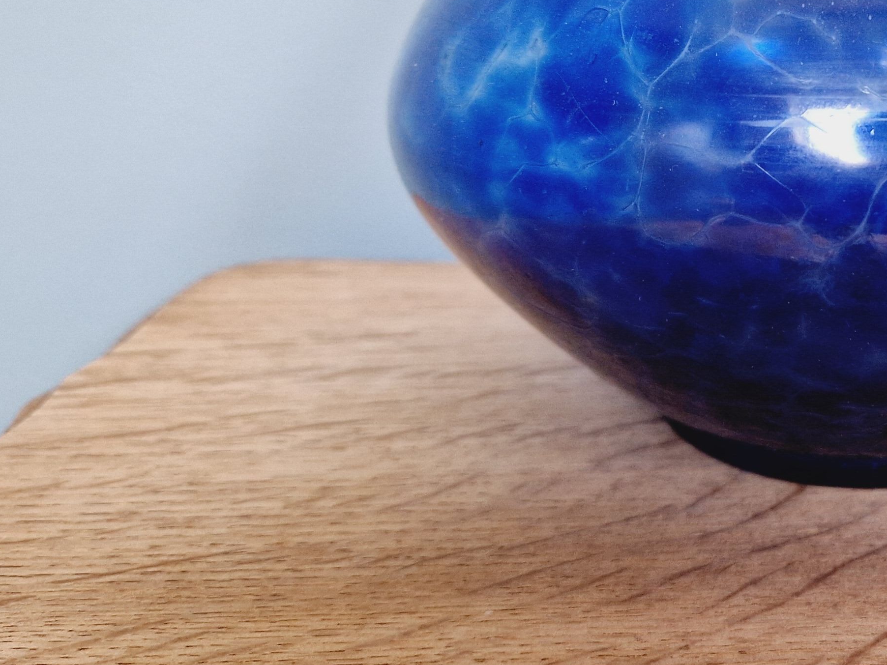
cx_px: 870
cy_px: 86
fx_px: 1307
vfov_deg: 27.7
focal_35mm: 51
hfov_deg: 34.4
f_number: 1.8
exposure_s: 1/100
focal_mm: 5.4
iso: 320
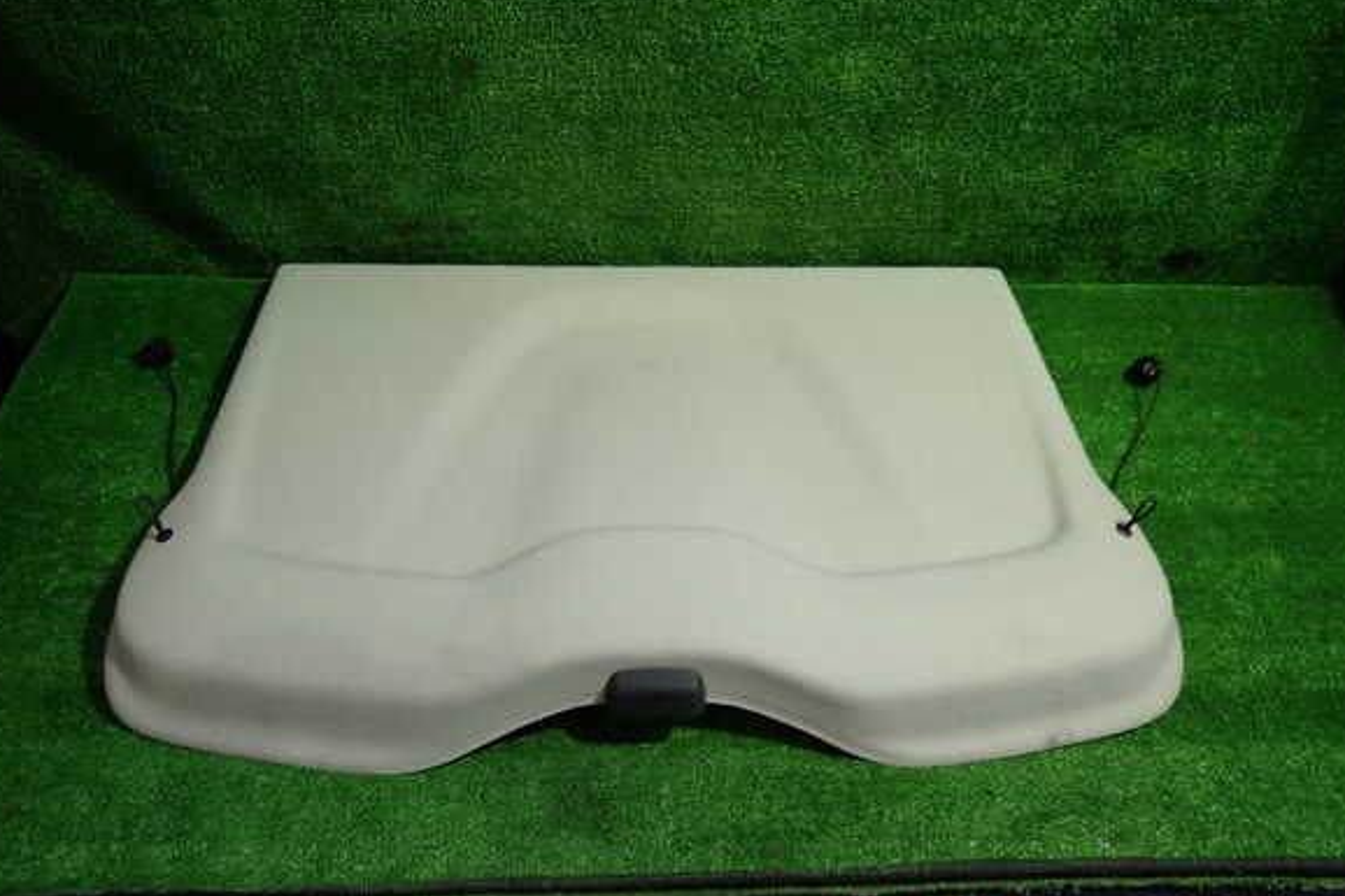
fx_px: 1008
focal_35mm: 27
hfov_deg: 67.4
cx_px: 663
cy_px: 433
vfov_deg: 47.9
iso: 200
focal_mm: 4.5
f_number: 2
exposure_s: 1/60
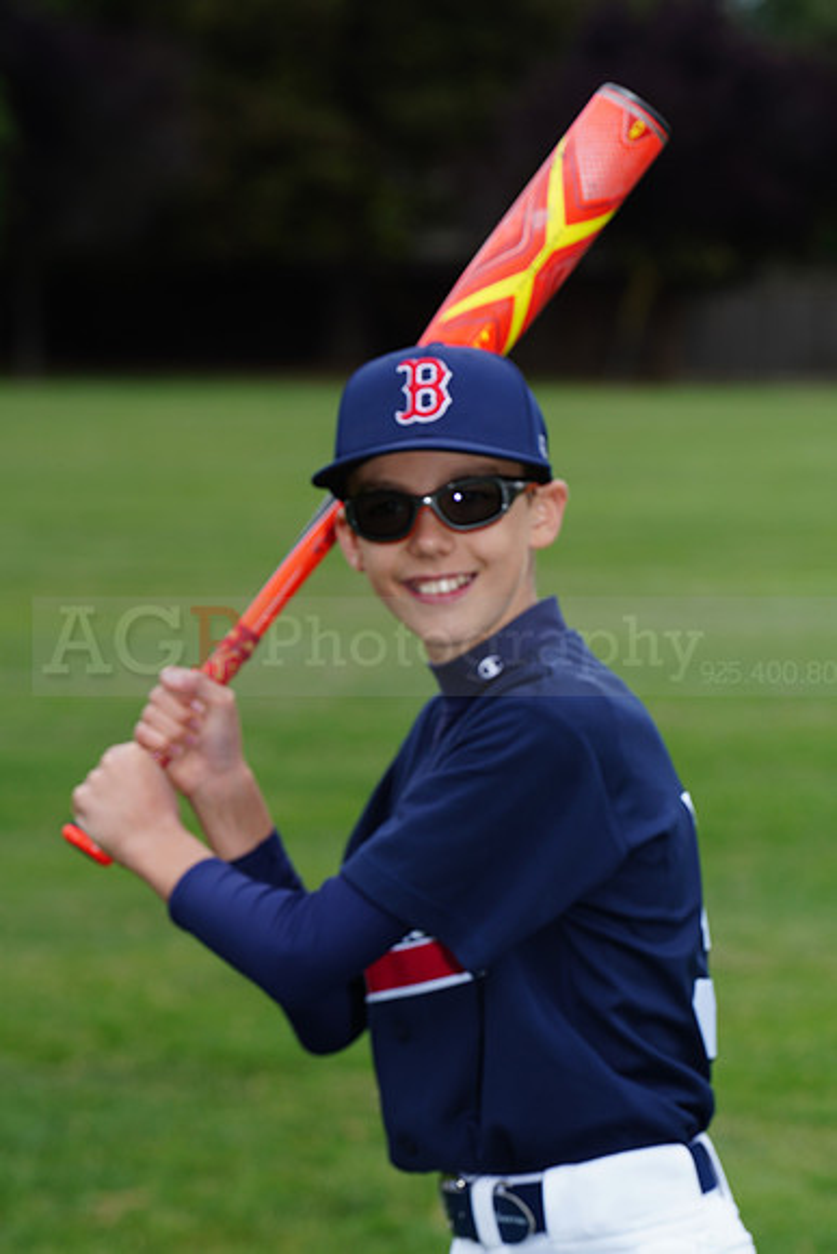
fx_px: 6413
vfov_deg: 11.2
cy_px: 627
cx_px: 418
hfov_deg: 7.5
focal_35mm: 184
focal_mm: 184
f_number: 9
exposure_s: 1/200
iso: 200
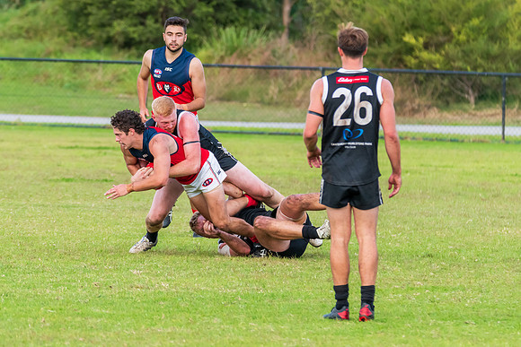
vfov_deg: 2.8
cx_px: 164
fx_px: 7144
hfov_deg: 4.2
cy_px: 115
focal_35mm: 494
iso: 800
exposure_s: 1/1250
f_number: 5.6
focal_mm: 300
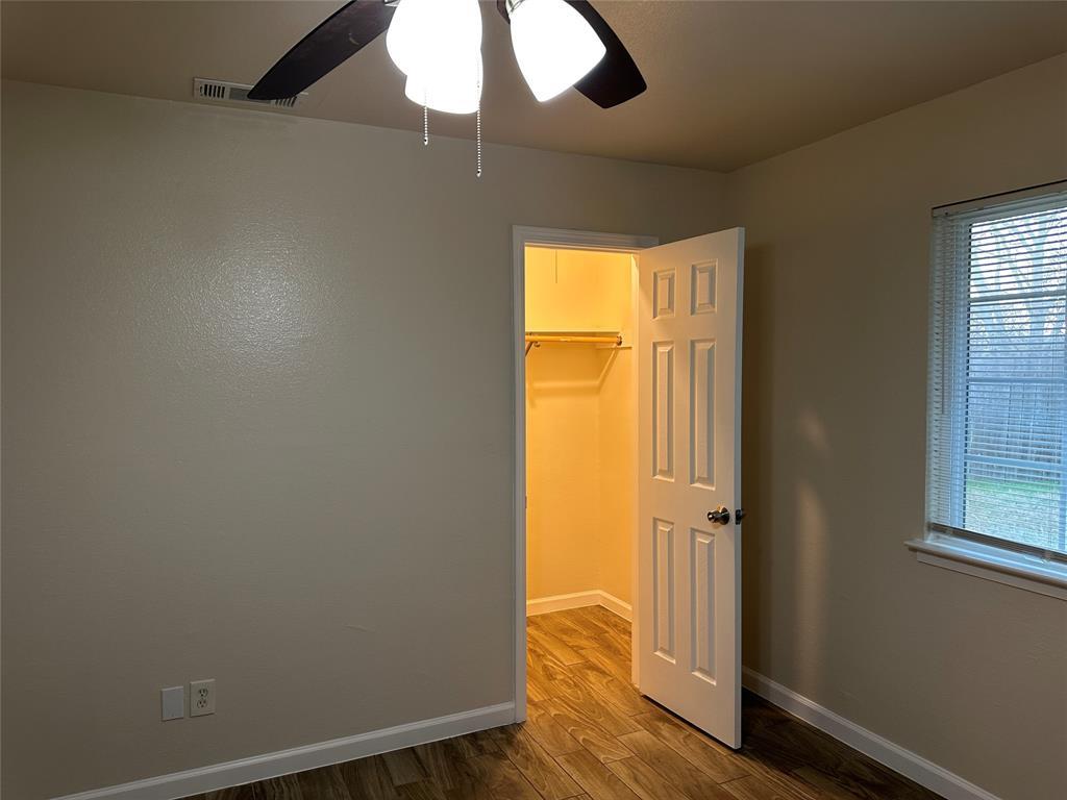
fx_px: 740
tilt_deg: -2.1
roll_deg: -0.1
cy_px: 400
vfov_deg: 56.8
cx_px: 534
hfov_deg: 71.6
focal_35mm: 24
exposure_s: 1/60
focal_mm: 6.86
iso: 125
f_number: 1.78
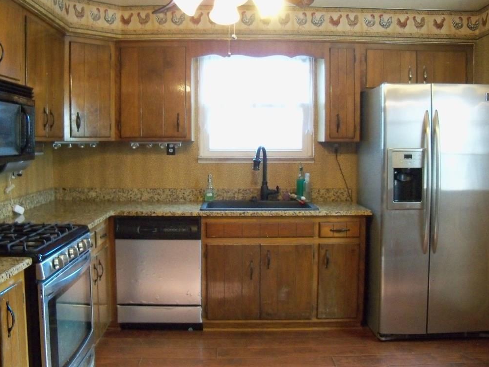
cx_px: 242
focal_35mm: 36
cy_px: 179
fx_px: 509
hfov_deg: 51.4
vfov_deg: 39.7
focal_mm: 6.2
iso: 800
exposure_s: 1/40
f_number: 3.5
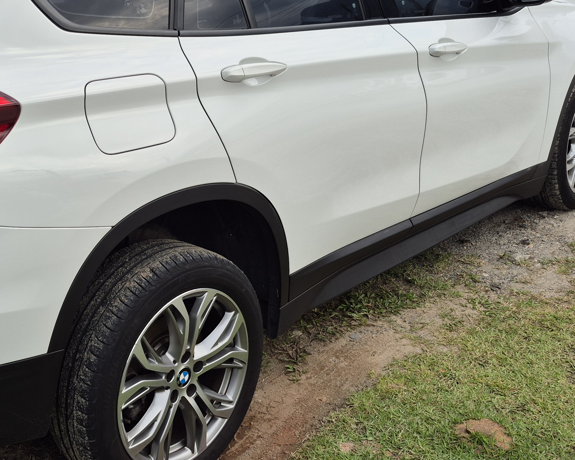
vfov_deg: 34.0
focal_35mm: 44
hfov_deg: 40.1
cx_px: 106
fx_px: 749
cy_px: 171
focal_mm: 5.4
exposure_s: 1/1172
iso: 25
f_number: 1.8
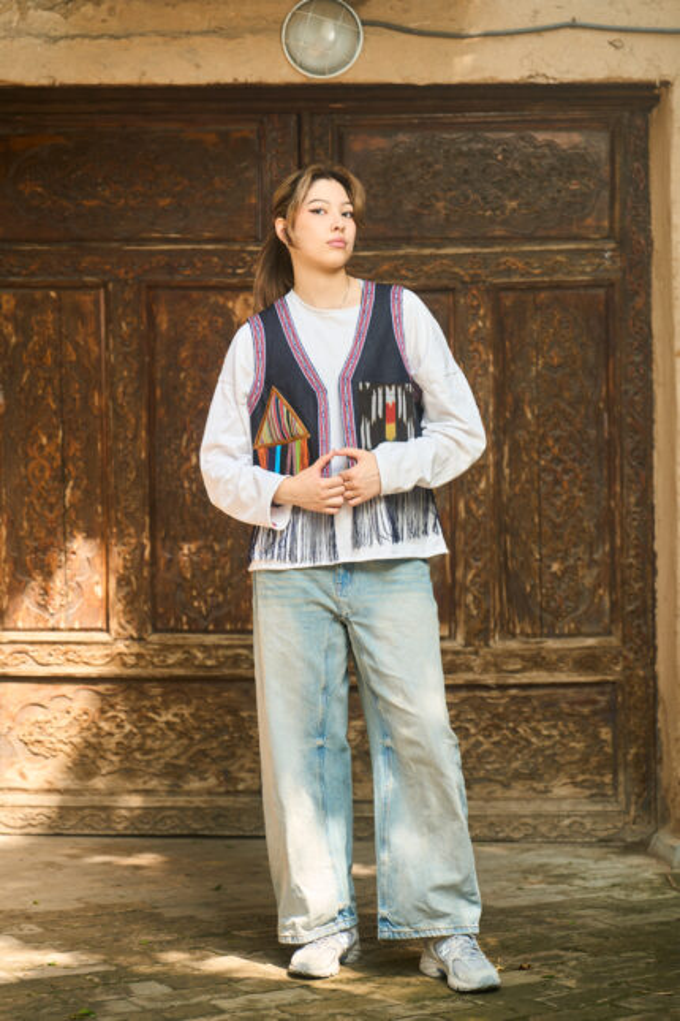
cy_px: 510
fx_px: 1983
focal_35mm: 70
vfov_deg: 28.8
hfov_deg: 19.5
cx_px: 340
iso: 320
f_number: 2.8
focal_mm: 70
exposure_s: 1/160
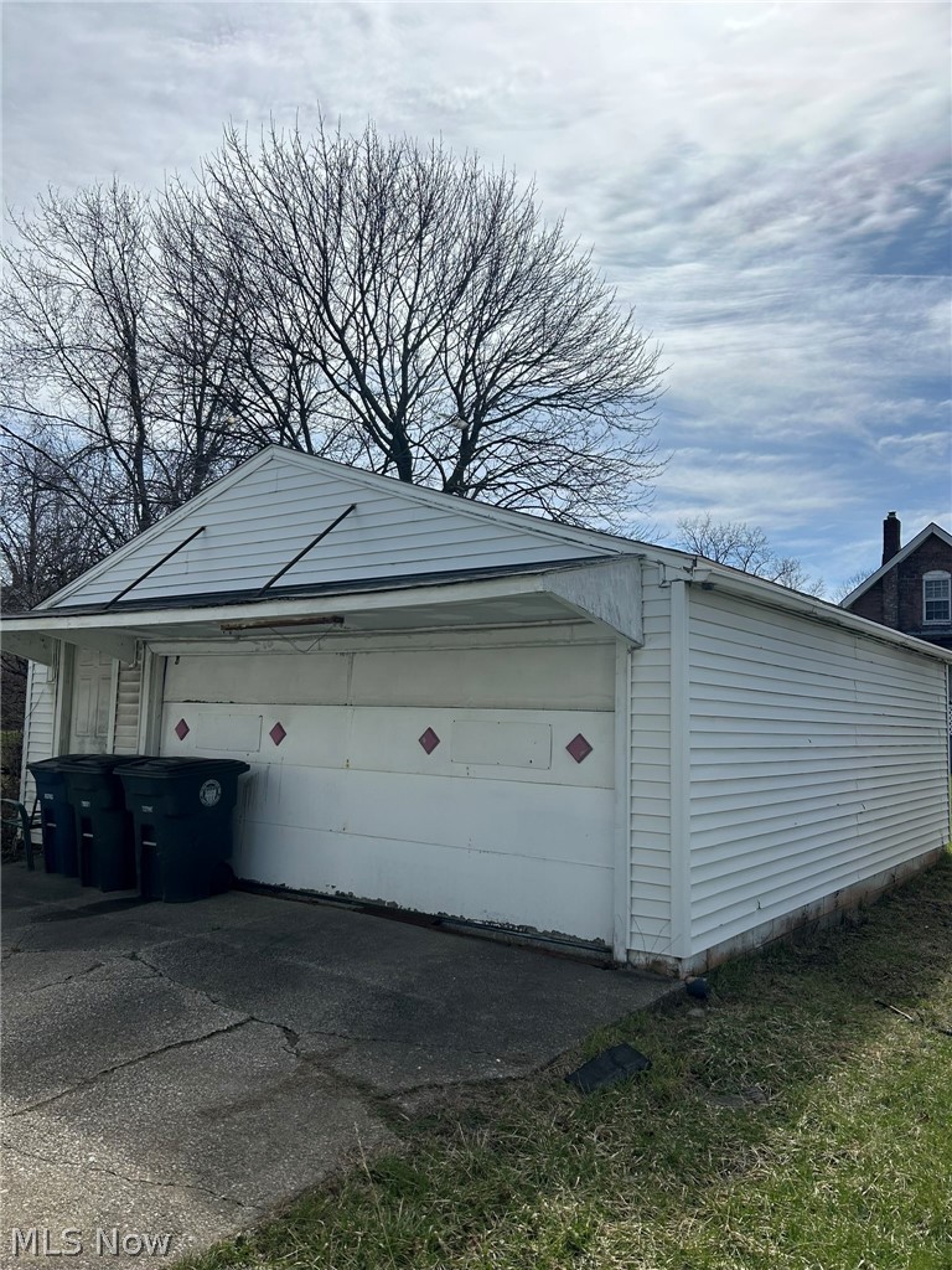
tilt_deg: +6.2
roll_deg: -1.7
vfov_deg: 67.3
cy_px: 635
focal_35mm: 26
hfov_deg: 53.1
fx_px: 953
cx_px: 476
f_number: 1.5
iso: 50
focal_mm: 5.7
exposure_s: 1/11364
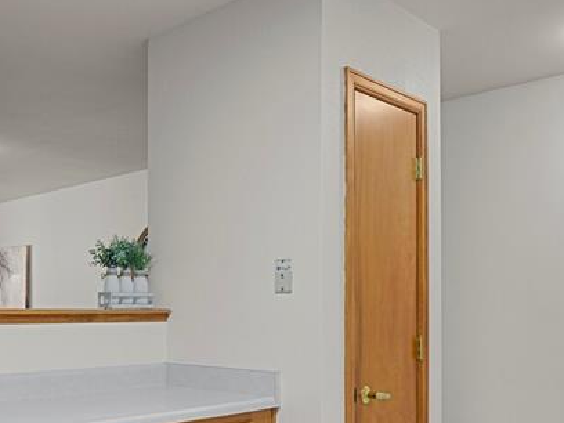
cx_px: 217
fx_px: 668
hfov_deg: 45.4
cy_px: 308
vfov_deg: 34.5
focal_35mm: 41
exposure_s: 1
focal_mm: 17
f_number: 6.3
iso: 250
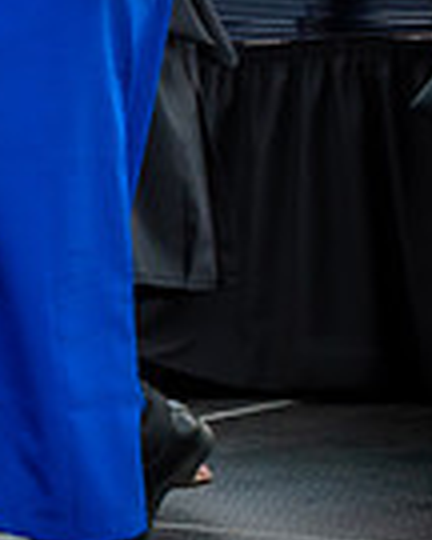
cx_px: -805
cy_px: -76
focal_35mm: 206
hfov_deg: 6.9
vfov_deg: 9.3
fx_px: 3292
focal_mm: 26
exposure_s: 1/320
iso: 200
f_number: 7.1
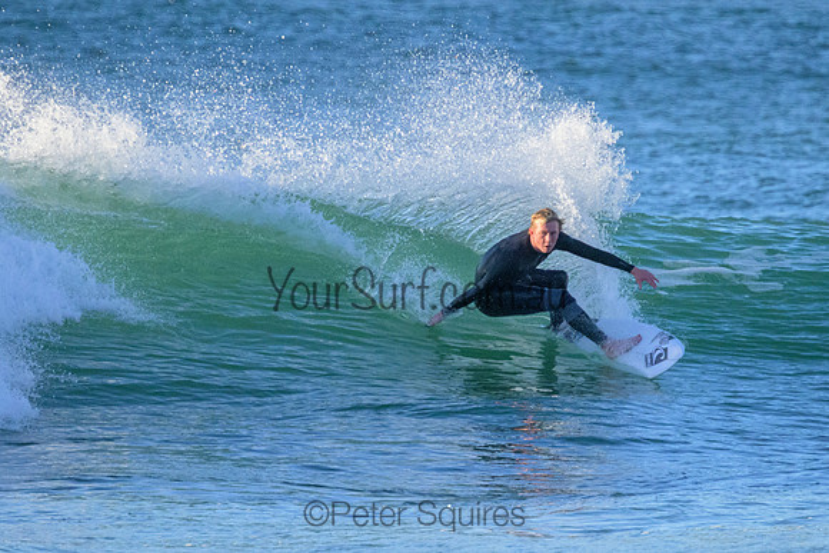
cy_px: 313
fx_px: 25265
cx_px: 536
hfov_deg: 1.9
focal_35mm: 1097
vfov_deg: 1.3
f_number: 11
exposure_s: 1/2000
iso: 6400
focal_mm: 800
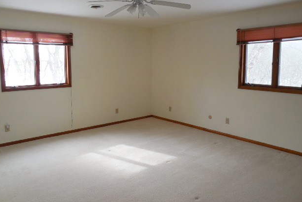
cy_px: 85
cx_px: 150
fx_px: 227
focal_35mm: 27
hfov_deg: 67.4
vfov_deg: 47.8
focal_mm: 4.5
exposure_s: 1/80
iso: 125
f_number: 3.3
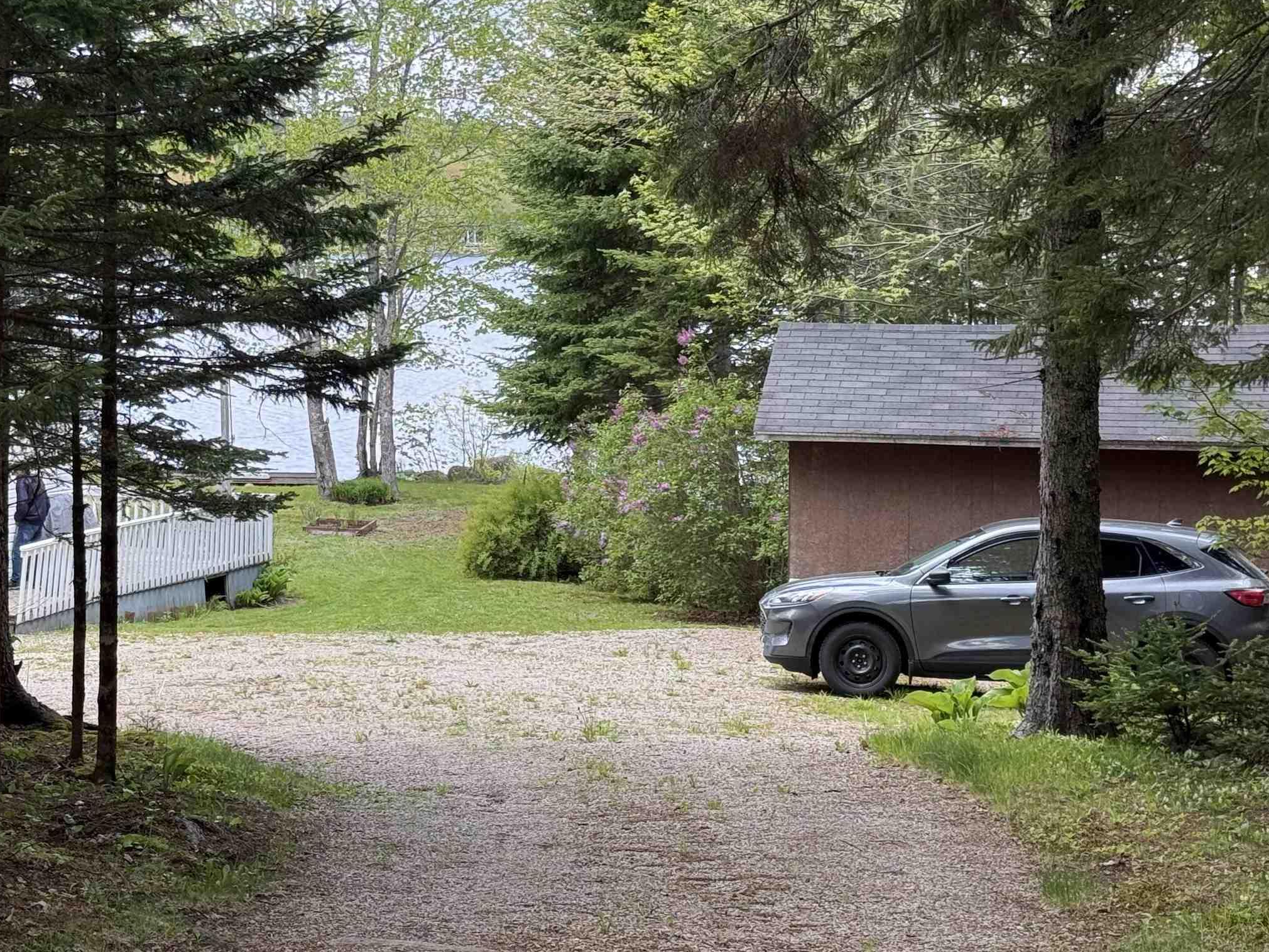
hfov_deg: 26.4
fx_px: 2676
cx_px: 346
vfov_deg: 20.1
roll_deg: -0.2
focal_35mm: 73
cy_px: 309
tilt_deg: -0.3
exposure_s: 1/620
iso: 80
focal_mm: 6.76
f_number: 1.78
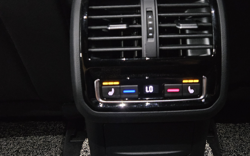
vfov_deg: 40.3
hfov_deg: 61.1
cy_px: 60
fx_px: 211
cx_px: 137
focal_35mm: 31
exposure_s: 1/15
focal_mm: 5.4
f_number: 1.8
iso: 4000
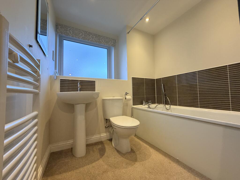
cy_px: 90
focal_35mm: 14
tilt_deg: +3.0
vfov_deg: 85.7
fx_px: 97
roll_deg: +1.2
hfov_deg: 102.1
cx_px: 120
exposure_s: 1/100
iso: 320
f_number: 2.2
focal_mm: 2.22
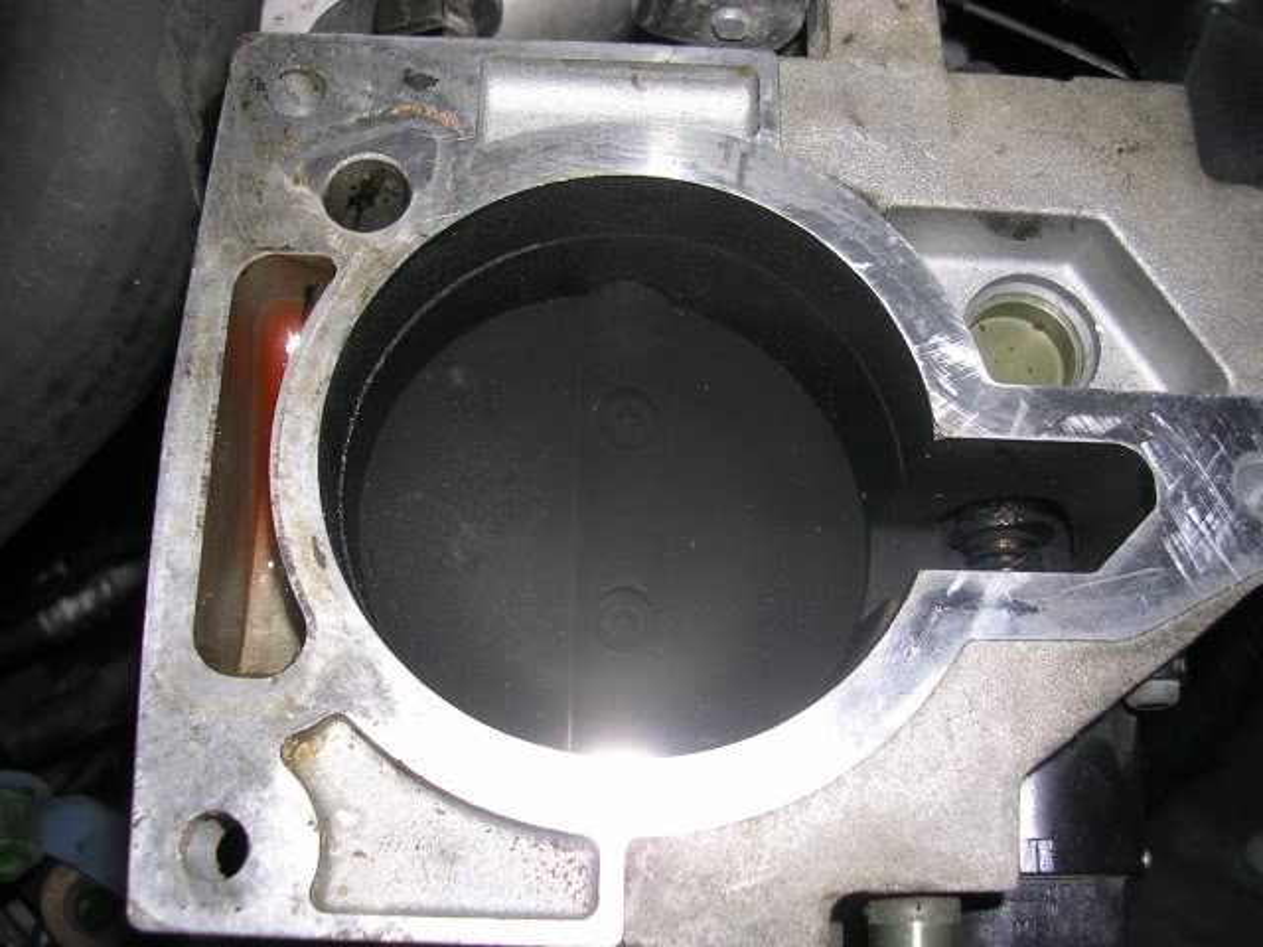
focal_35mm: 38
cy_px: 474
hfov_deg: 49.0
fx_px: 1386
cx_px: 632
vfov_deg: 37.7
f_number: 2.8
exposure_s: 1/60.1
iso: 50
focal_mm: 5.8
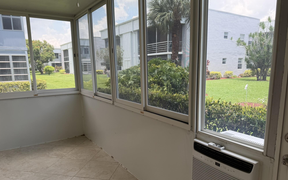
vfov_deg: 47.4
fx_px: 204
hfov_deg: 70.4
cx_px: 145
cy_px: 103
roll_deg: +1.7
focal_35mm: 26
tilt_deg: -10.4
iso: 80
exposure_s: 1/241
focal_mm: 6.76
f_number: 1.78
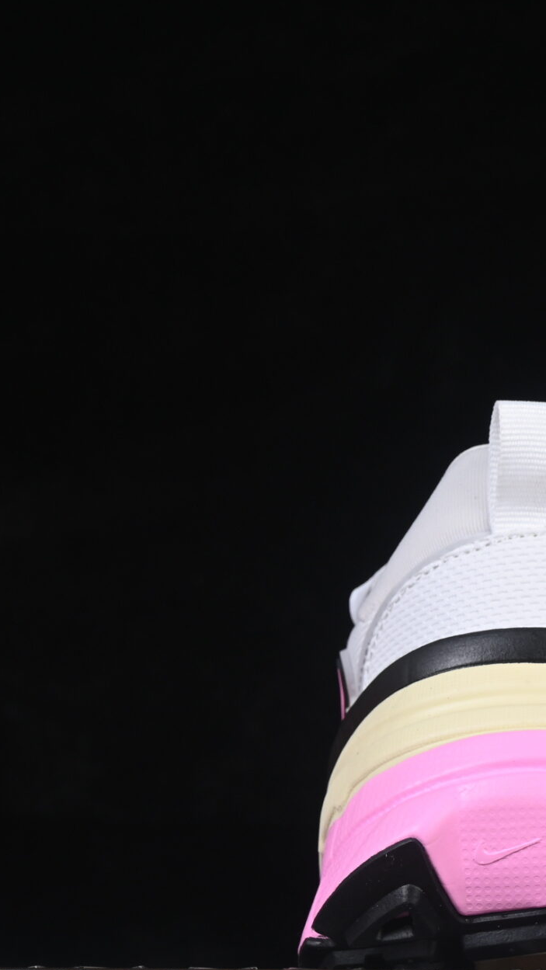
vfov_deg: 13.4
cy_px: 561
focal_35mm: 161
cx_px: 776
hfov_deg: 7.4
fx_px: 4142
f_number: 8
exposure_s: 1/80
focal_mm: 50
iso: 160
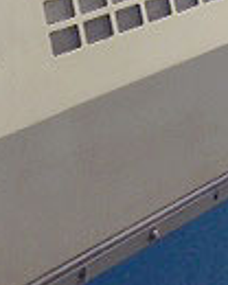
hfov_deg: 9.7
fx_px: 1333
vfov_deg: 11.5
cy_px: -191
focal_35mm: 158
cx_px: 24
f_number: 2.4
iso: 64
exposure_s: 1/20
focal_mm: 4.12
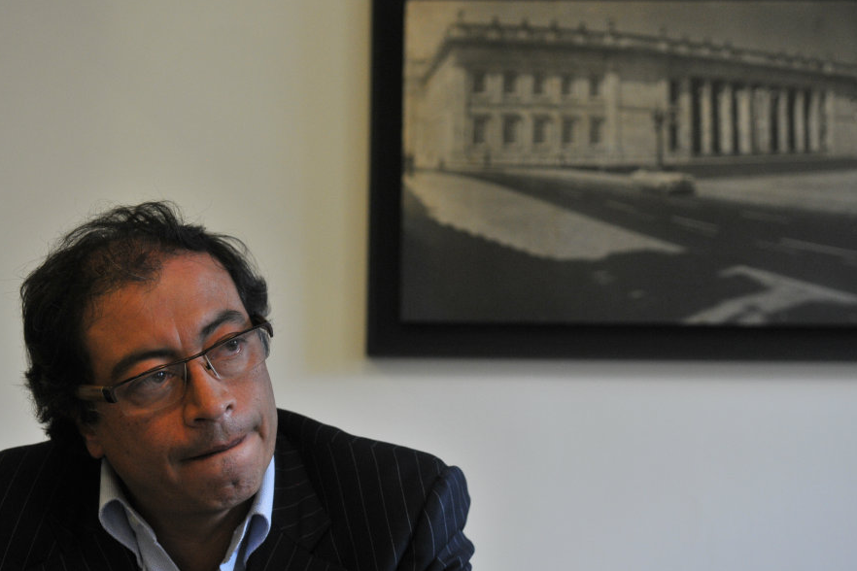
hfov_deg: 34.2
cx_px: 459
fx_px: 1394
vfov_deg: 23.2
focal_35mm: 59
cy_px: 262
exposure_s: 1/80
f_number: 3.2
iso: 640
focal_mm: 35
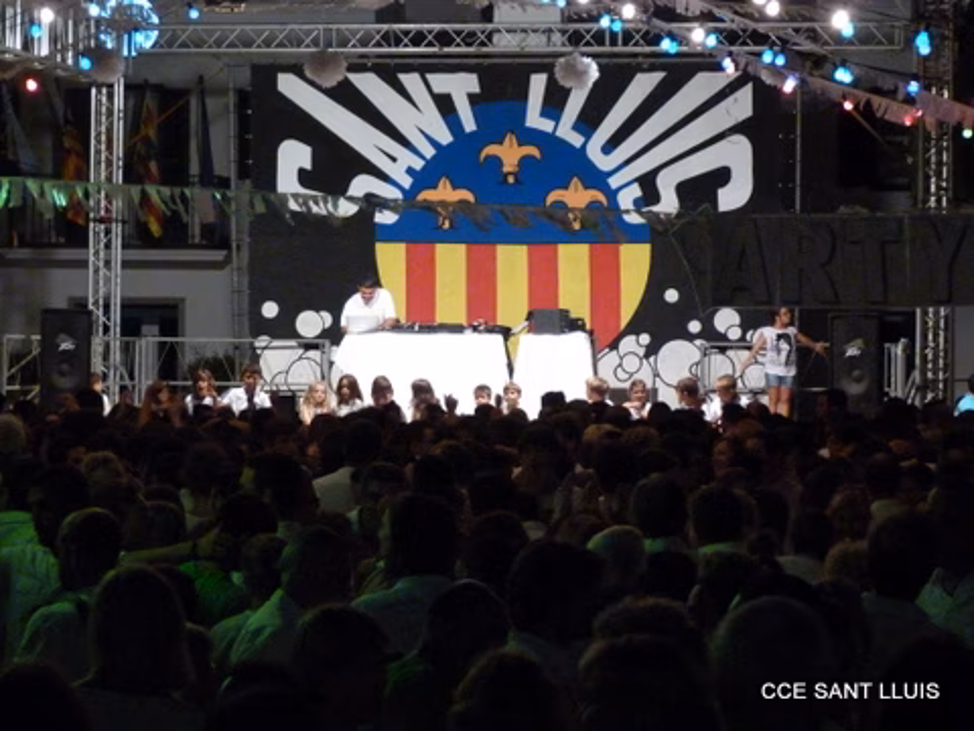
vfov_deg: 11.8
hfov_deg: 15.6
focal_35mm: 126
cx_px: 487
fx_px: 3545
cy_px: 366
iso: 800
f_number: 3.6
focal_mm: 22.7
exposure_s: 1/40
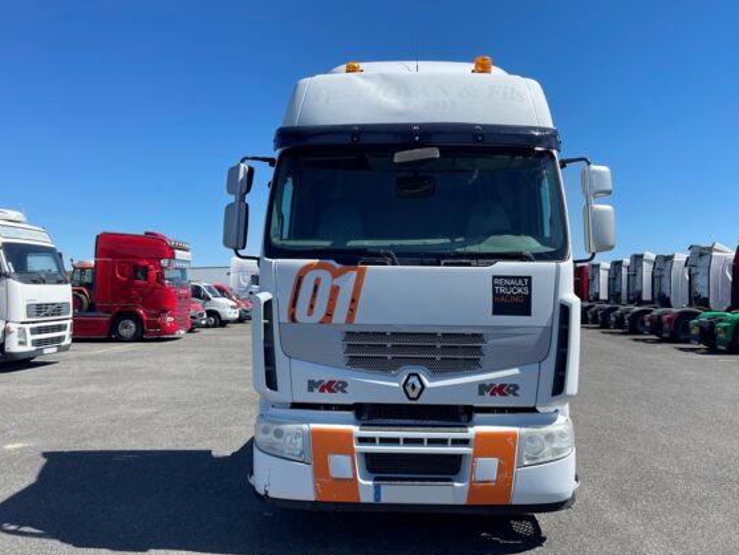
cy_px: 278
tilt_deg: +3.5
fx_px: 598
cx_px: 393
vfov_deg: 49.8
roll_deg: -1.2
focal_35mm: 28
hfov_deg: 63.4
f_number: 1.6
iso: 32
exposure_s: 1/3205
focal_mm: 4.2
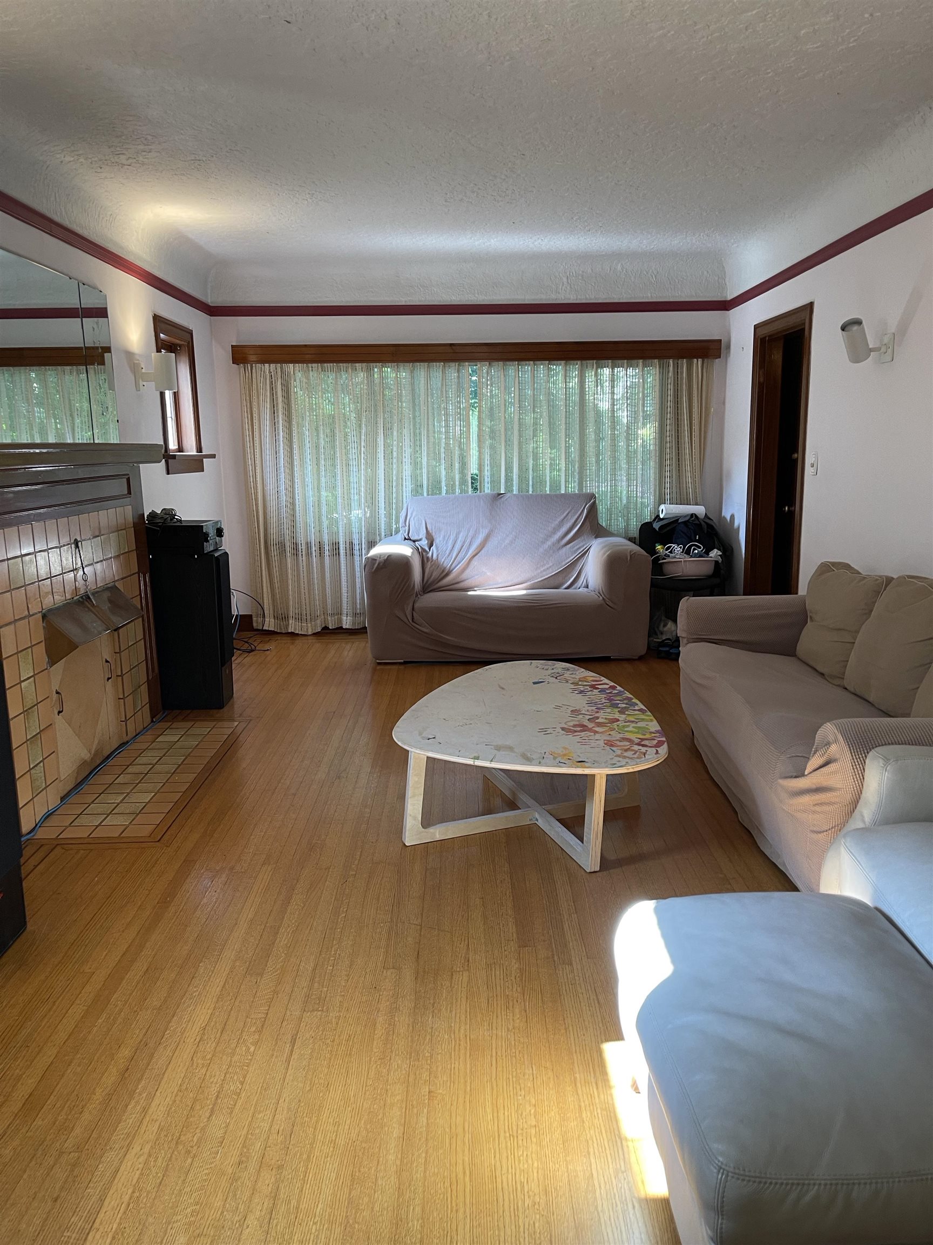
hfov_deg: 54.9
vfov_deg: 69.4
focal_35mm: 25
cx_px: 466
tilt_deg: -12.4
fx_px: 898
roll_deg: +1.6
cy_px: 622
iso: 80
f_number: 1.6
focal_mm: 5.1
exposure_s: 1/60
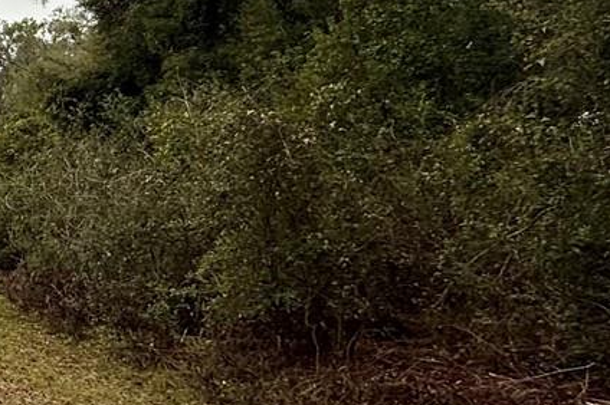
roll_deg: +0.7
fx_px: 931
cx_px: -178
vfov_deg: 24.6
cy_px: 182
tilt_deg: +3.3
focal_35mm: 55
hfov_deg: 29.4
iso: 50
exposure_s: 1/349
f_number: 2.2
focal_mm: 2.22
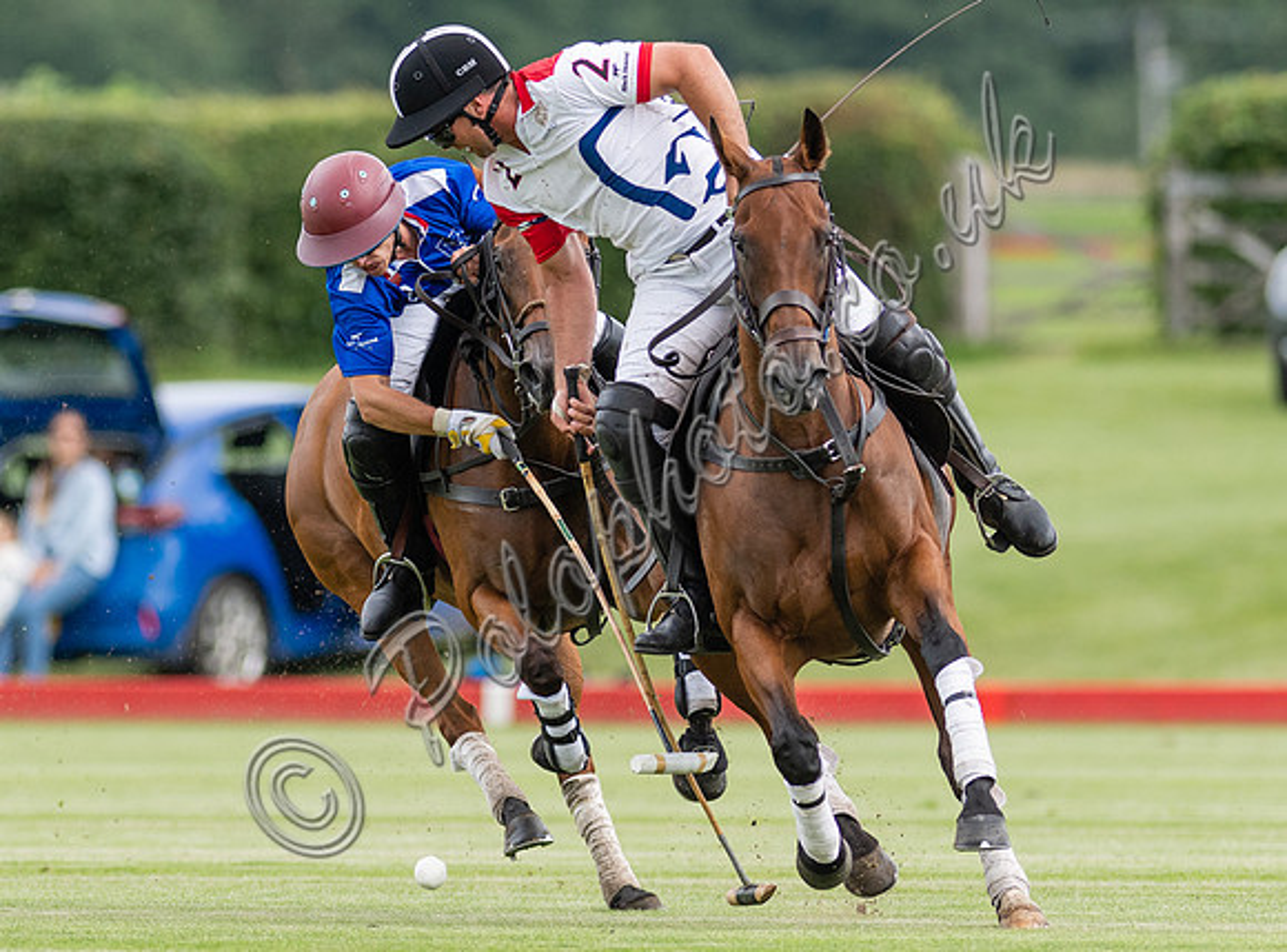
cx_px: 530
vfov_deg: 2.1
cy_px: 552
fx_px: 25766
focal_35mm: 696
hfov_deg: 2.9
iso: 320
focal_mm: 300
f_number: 2.8
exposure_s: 1/1600
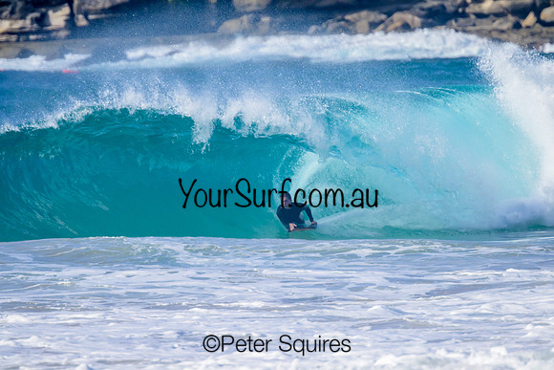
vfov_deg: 1.7
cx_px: 277
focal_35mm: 800
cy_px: 185
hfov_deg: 2.6
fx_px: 12313
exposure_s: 1/2000
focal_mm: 800
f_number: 11
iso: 900
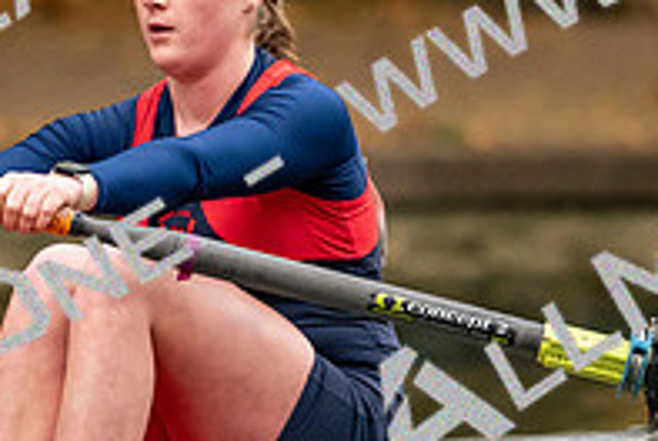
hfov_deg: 1.7
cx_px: 94
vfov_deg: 1.2
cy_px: 189
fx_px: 21545
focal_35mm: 1177
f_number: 4.5
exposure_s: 1/2500
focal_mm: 400
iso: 3600
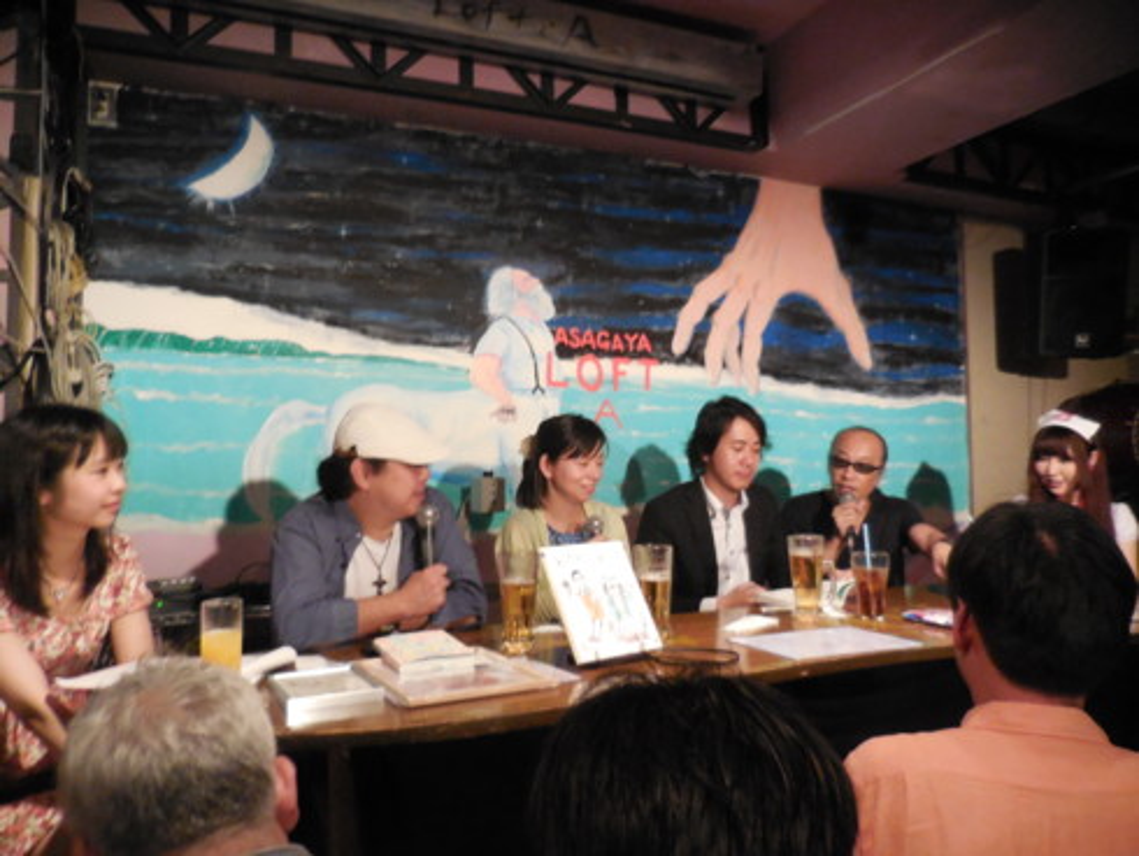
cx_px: 570
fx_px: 823
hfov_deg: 69.4
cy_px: 428
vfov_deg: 54.9
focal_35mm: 25
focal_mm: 4.5
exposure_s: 1/13
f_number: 3.3
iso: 800
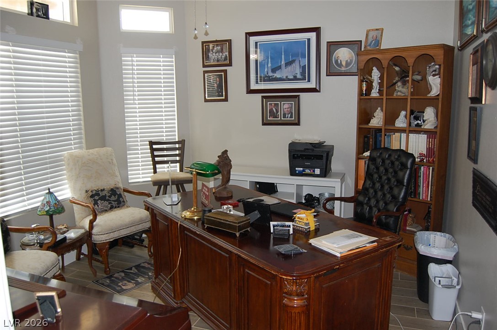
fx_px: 372
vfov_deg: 47.8
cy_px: 165
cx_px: 248
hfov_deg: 67.4
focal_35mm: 27
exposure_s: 1/60
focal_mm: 18
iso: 400
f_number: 3.5
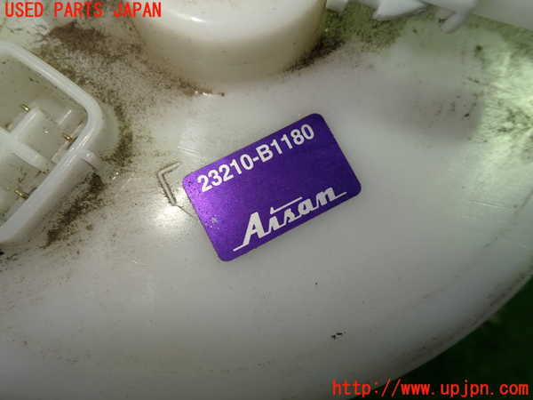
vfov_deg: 46.8
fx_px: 462
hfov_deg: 60.0
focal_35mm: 30
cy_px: 200
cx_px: 266
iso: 100
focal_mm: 5.4
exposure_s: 1/80
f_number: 3.2
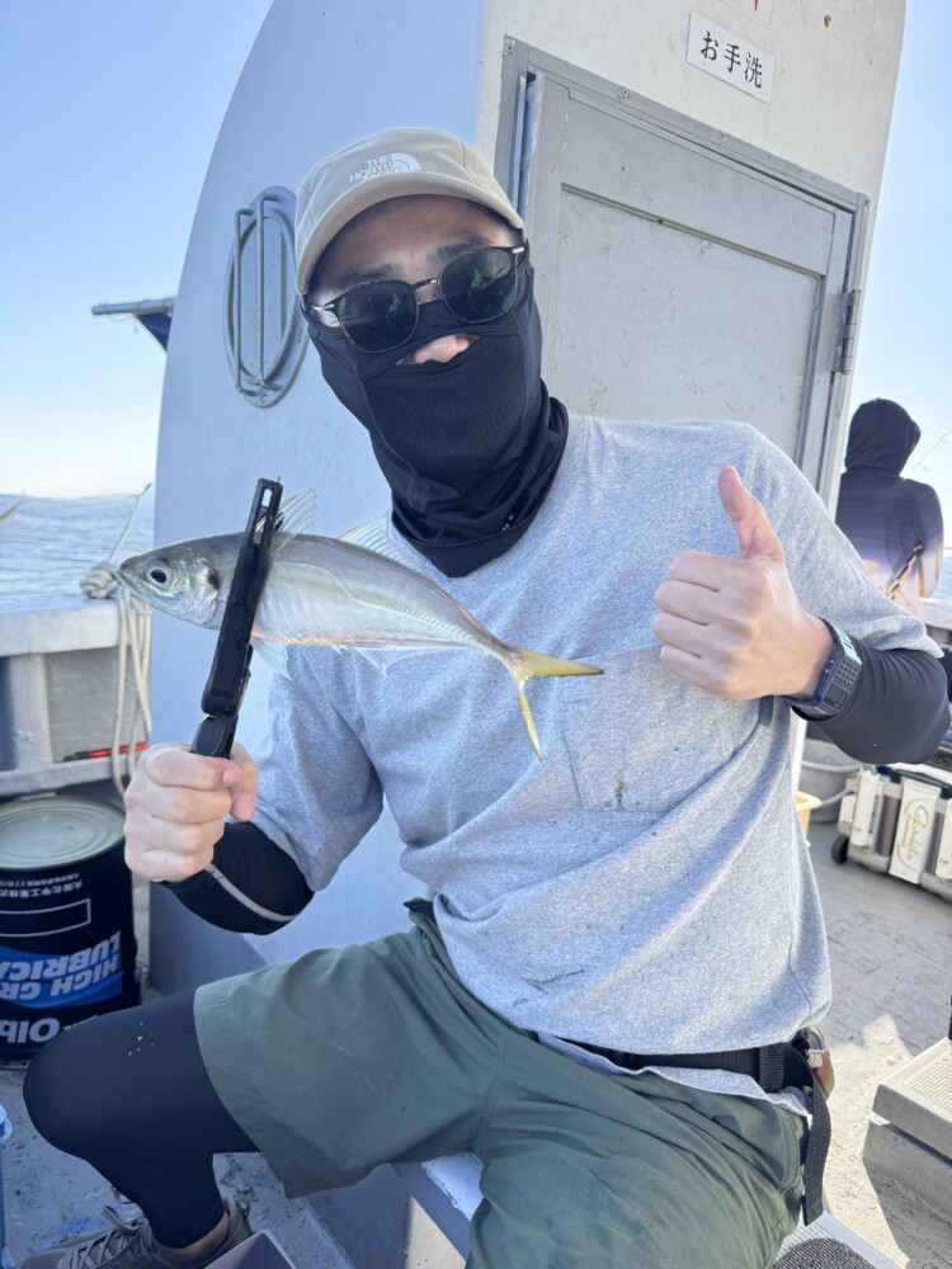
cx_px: 476
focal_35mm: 24
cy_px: 634
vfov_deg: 71.6
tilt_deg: -5.2
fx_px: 880
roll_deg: -4.6
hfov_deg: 56.8
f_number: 1.78
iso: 80
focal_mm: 6.76
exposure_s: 1/912
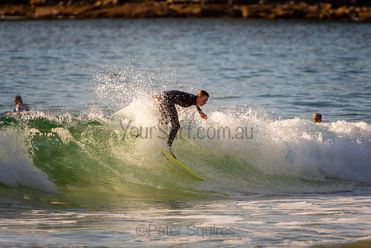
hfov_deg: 3.4
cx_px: 186
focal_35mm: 600
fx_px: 6184
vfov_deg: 2.3
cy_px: 124
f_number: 5.6
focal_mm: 400
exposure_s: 1/1250
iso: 360
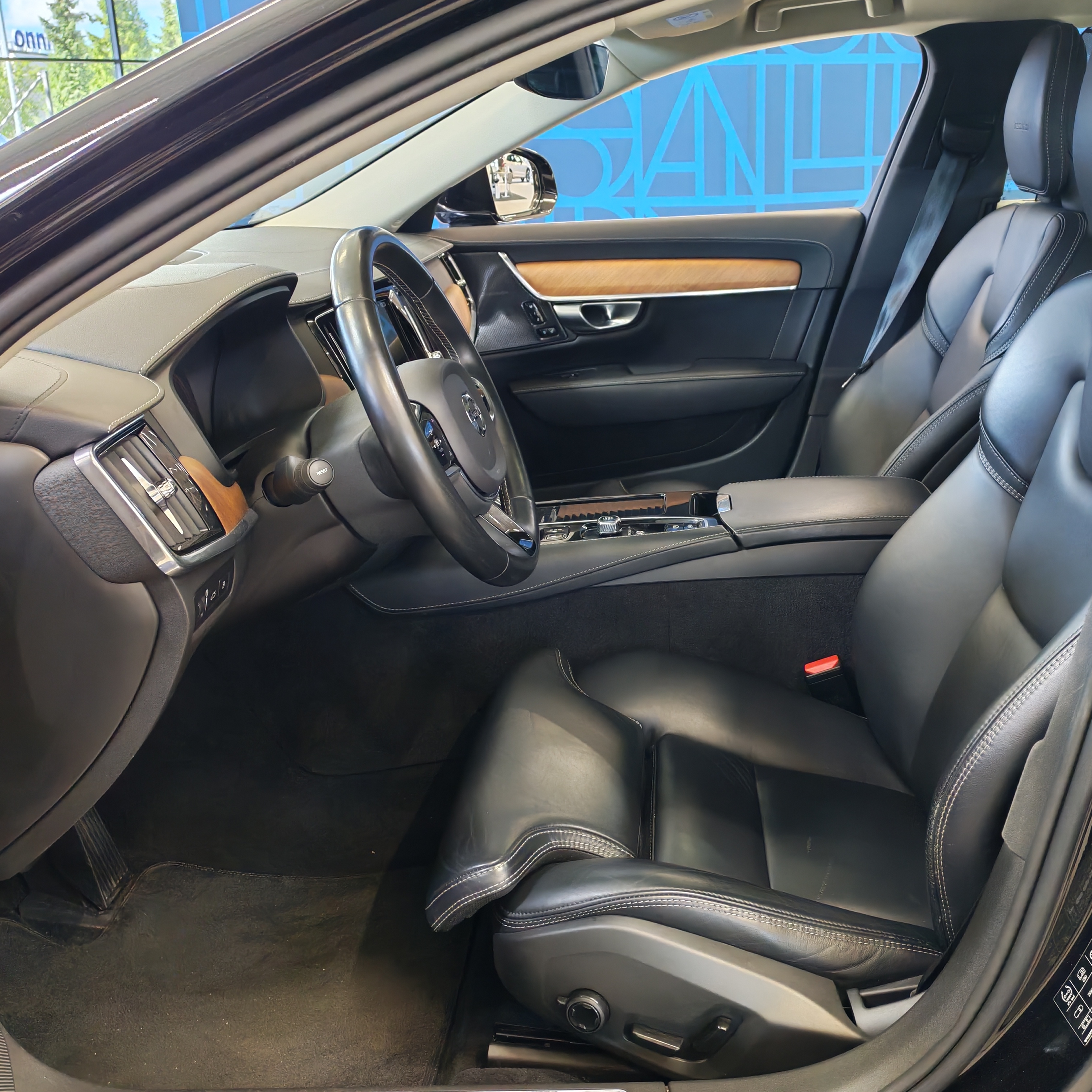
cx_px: 652
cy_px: 547
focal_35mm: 36
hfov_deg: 45.8
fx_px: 1285
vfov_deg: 46.0
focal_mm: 6.12
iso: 719
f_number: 1.9
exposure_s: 1/100
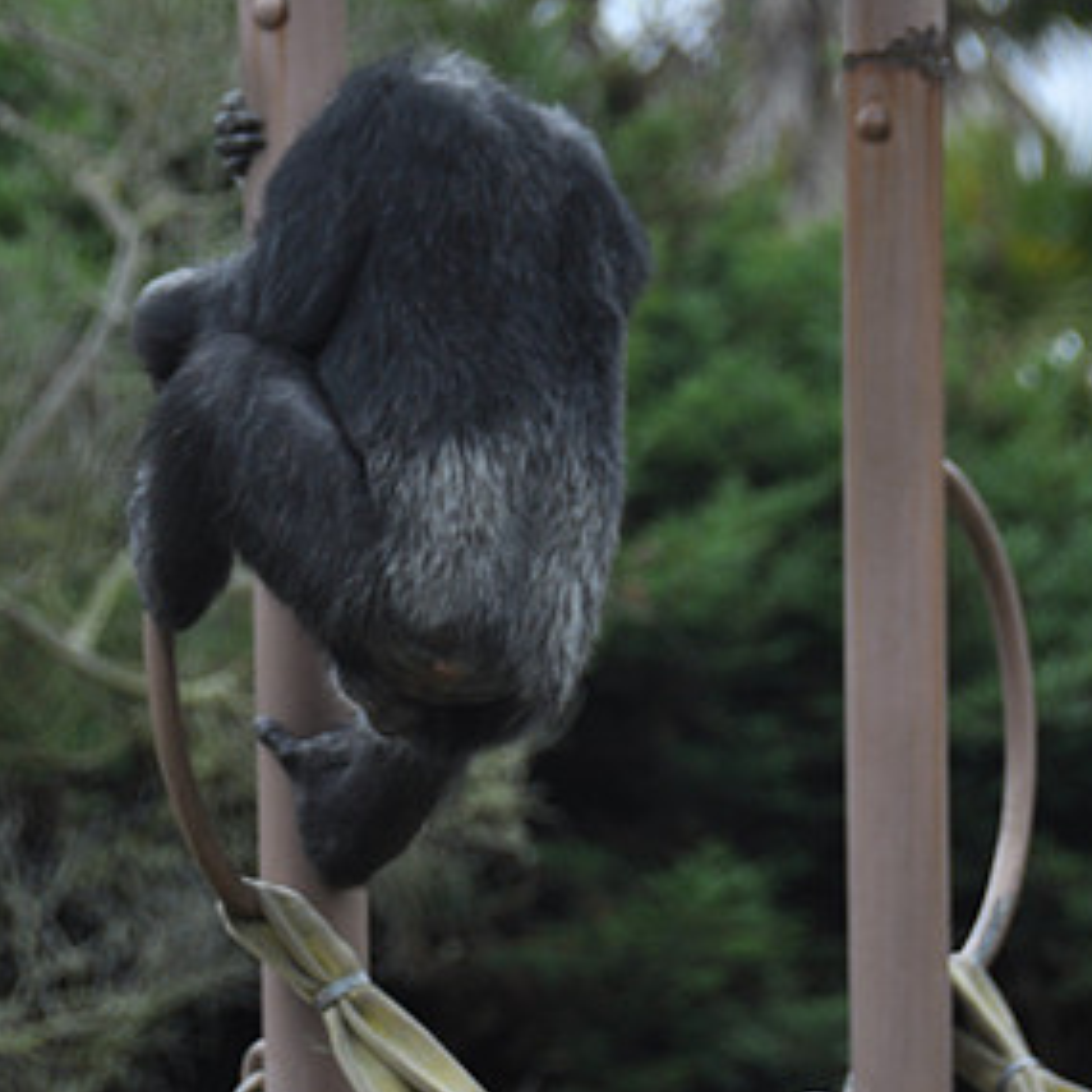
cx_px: 360
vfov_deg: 3.1
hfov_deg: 3.1
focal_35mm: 570
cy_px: 489
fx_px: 20343
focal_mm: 220
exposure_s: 1/800
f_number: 5.6
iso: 320
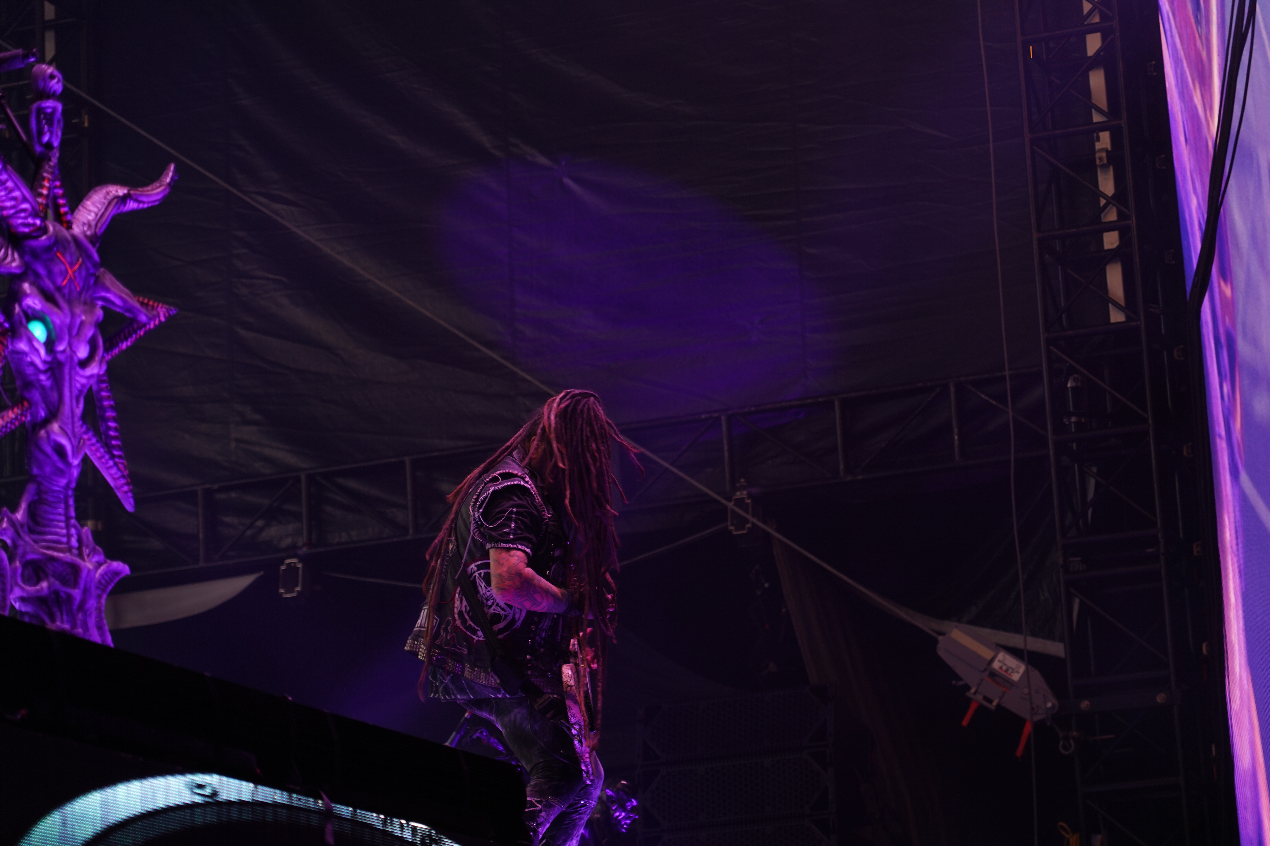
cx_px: 635
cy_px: 423
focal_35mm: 105
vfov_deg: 13.0
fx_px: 3704
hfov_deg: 19.5
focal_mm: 105
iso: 250
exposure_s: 1/125
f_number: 4
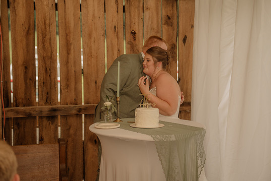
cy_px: 90
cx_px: 142
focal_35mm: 57
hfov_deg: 35.1
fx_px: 429
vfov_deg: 23.8
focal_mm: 53
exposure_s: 1/200
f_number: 3.2
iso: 500
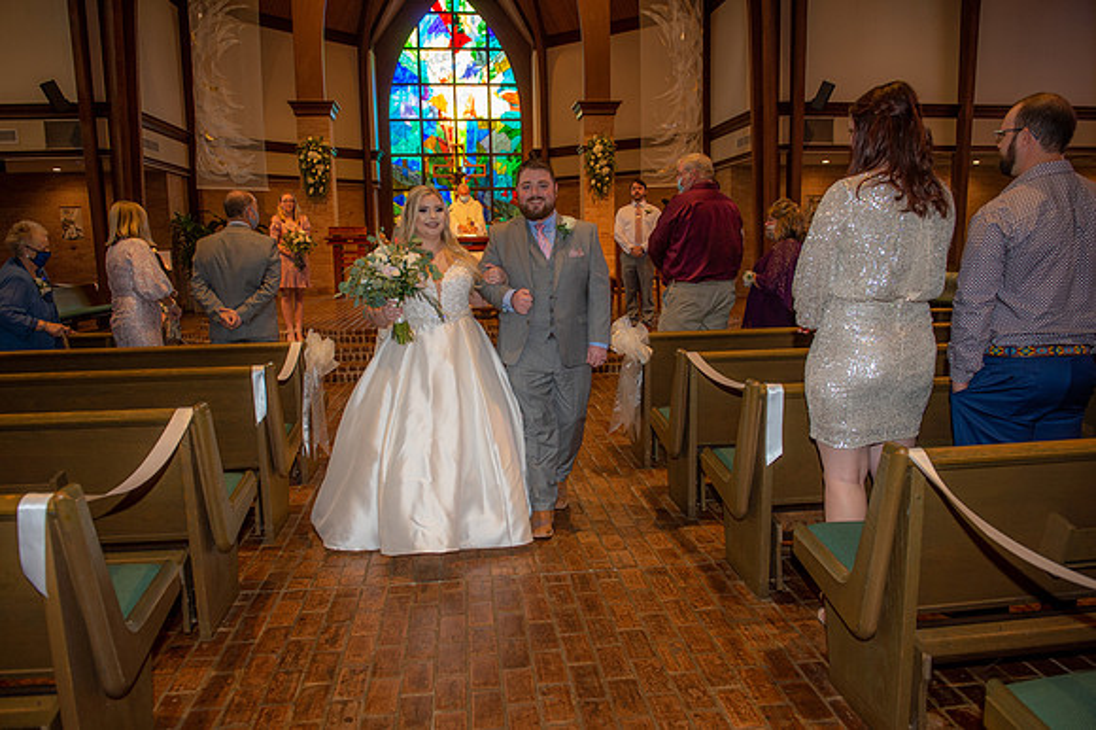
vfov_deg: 49.5
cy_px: 365
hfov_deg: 69.4
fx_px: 791
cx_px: 548
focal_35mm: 26
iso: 1250
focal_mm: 26
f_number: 5
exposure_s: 1/125
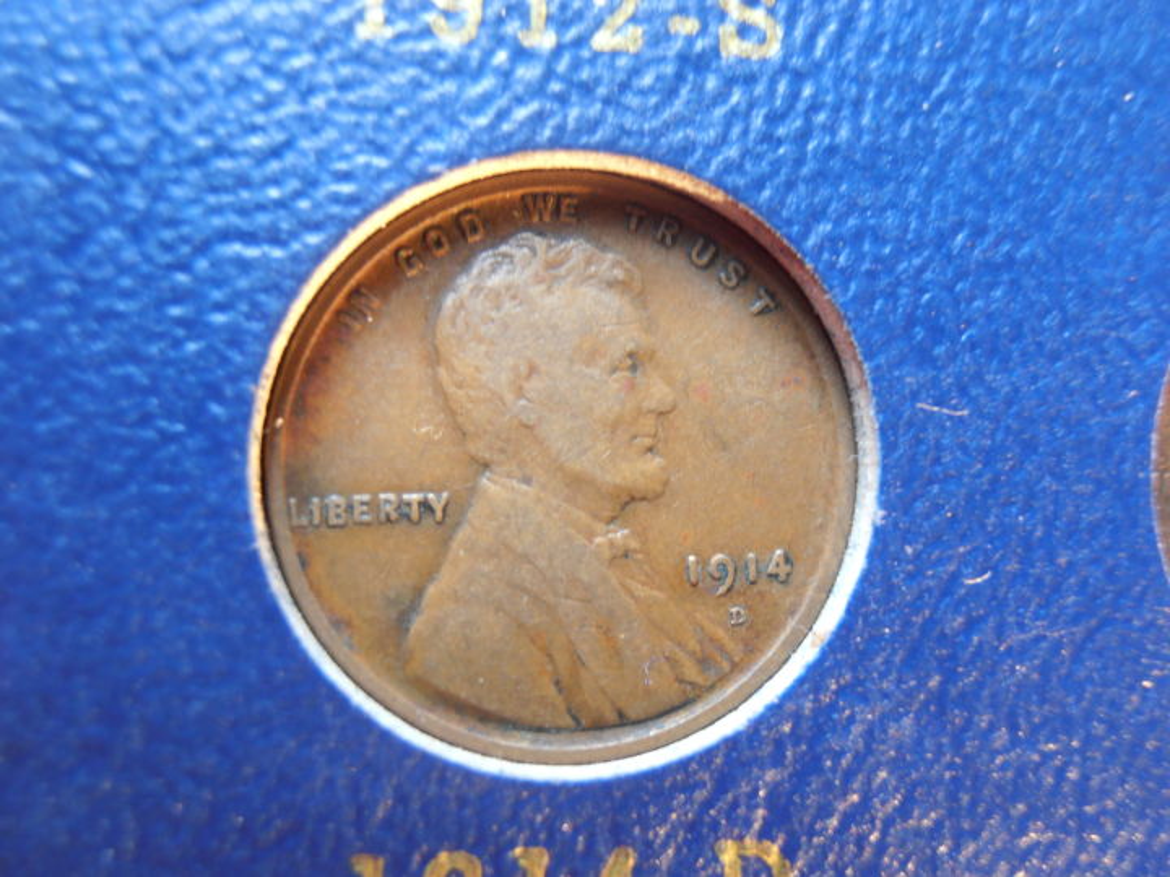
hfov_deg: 50.1
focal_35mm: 37
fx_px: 1251
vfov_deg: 38.7
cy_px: 438
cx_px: 585
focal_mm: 6.61
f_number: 3.9
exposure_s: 1/8
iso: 125
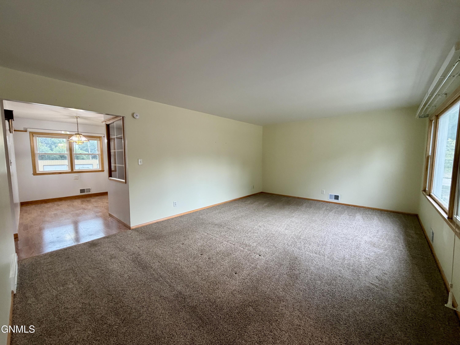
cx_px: 230
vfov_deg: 85.7
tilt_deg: -4.4
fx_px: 186
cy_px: 172
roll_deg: +0.7
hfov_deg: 102.1
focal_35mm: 14
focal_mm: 2.22
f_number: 2.2
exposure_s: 1/60
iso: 250
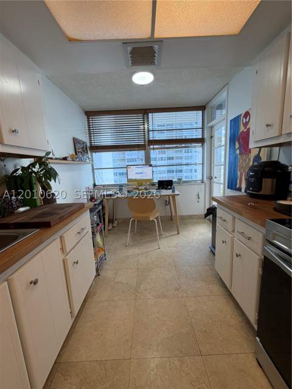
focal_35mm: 14
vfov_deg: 102.1
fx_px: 157
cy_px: 194
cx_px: 146
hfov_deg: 85.7
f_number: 2.2
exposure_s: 1/120
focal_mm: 2.22
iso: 80
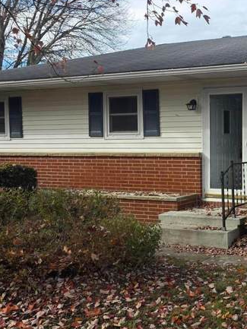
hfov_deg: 27.3
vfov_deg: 37.5
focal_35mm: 51
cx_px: 235
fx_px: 485
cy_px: 172
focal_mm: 6.3
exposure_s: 1/2228
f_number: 1.7
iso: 80
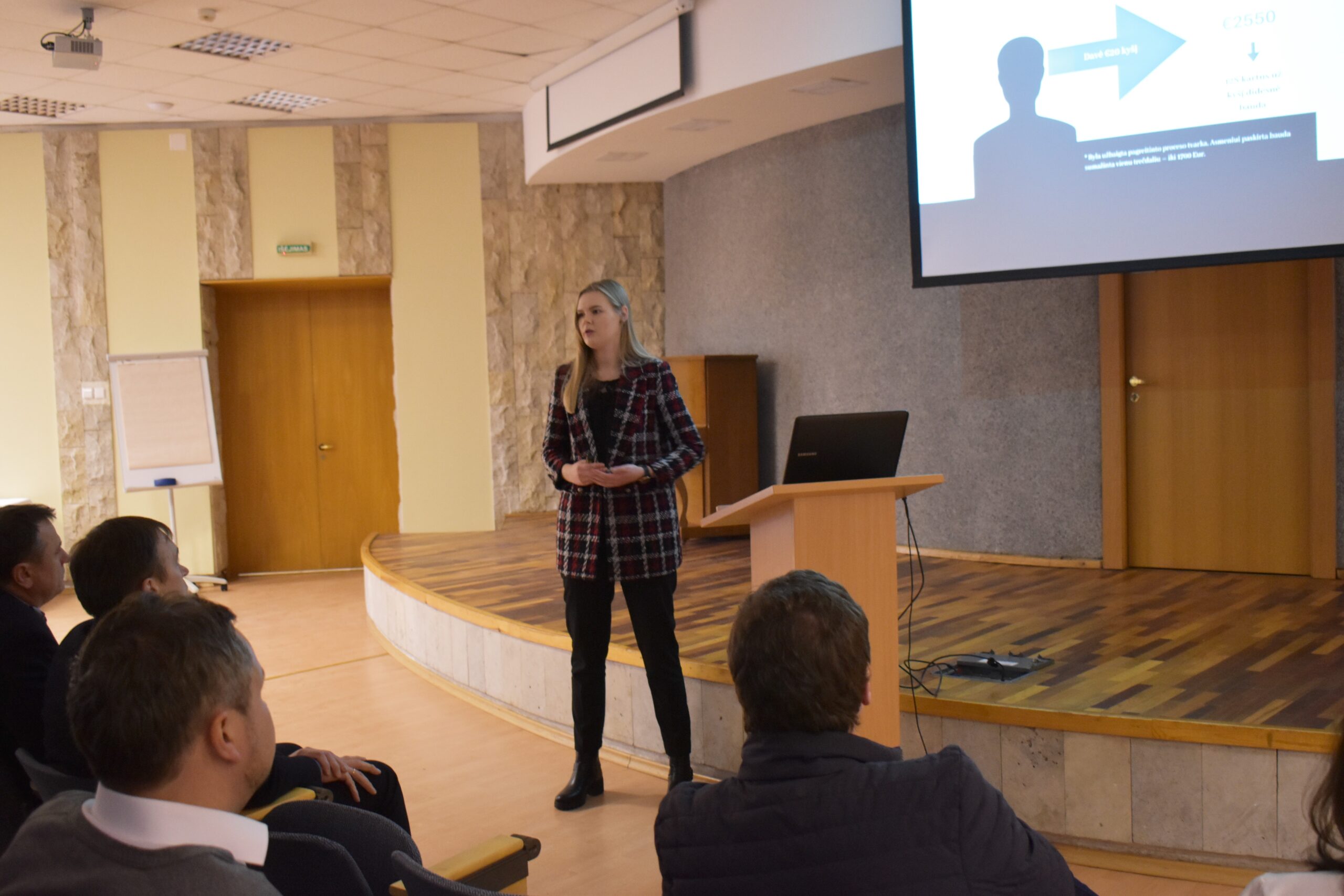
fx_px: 1400
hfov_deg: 51.3
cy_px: 448
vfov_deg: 35.5
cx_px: 672
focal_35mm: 38
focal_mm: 25
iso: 1600
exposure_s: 1/25
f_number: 4
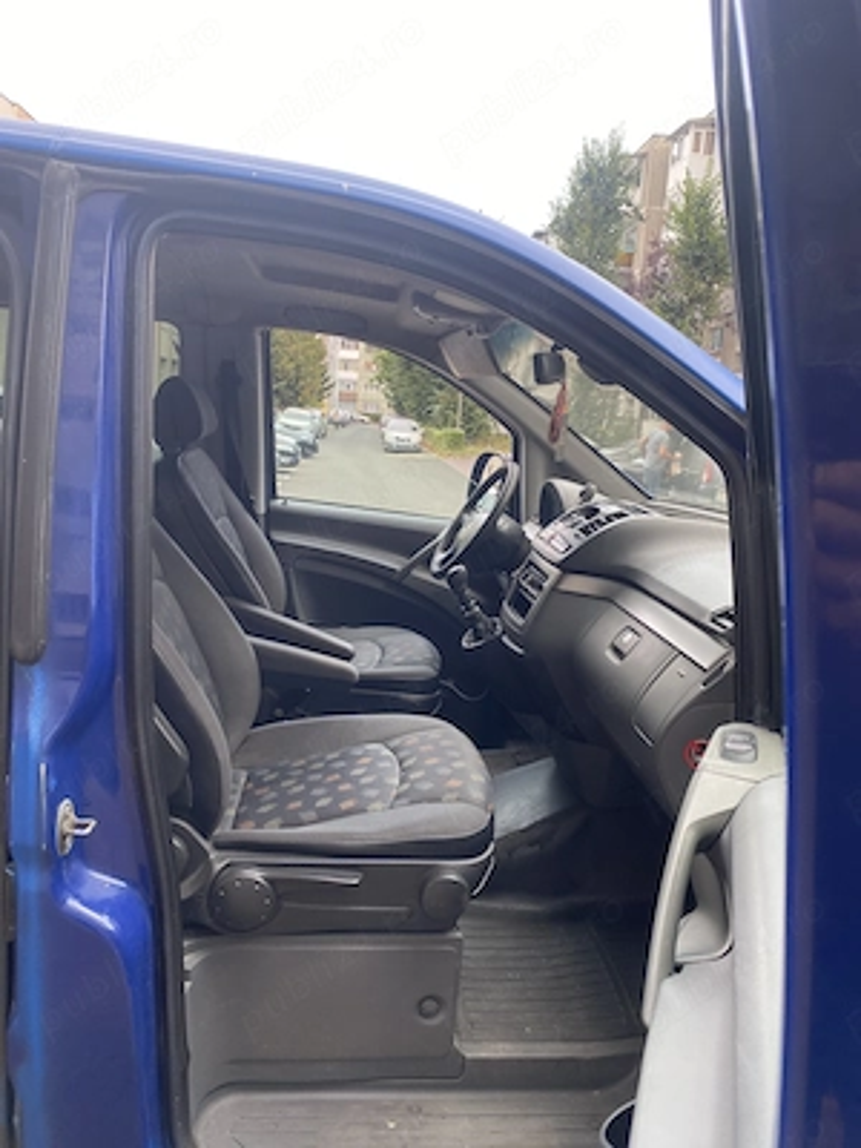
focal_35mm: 26
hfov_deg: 53.1
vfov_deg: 67.3
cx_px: 430
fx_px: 862
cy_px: 574
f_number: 1.8
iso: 64
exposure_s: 1/122
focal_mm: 4.25
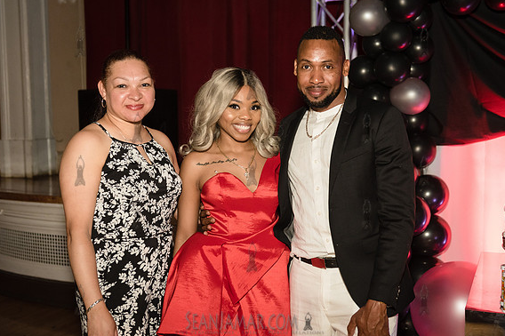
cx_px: 252
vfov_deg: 29.2
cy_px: 170
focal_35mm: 46
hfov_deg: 42.8
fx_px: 645
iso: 2000
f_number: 3.5
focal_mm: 45
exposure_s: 1/250
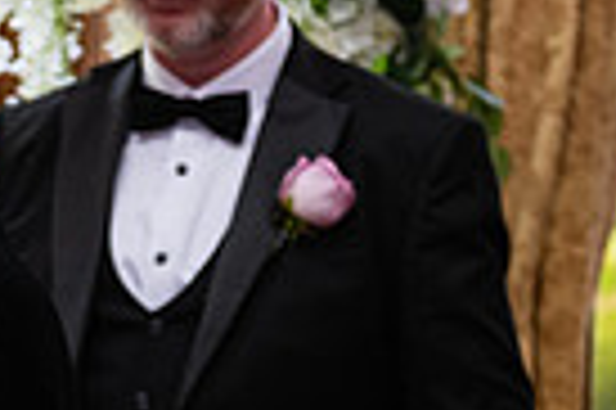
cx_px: -202
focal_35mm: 191
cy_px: 543
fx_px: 3264
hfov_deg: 10.5
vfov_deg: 7.1
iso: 1000
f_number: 3.5
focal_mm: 45
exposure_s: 1/160
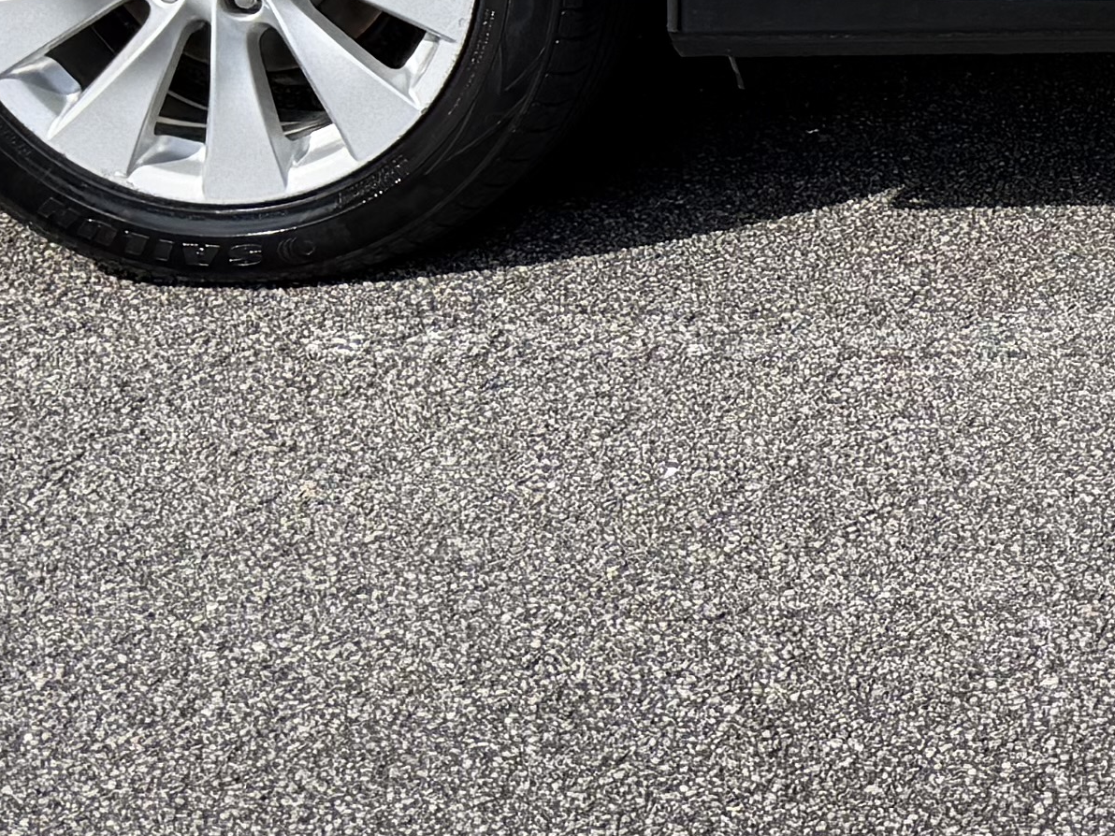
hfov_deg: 15.4
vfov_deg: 12.4
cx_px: 1810
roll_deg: -0.5
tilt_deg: -11.6
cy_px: -298
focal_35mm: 115
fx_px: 3704
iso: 80
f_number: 1.78
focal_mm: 6.76
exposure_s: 1/2525
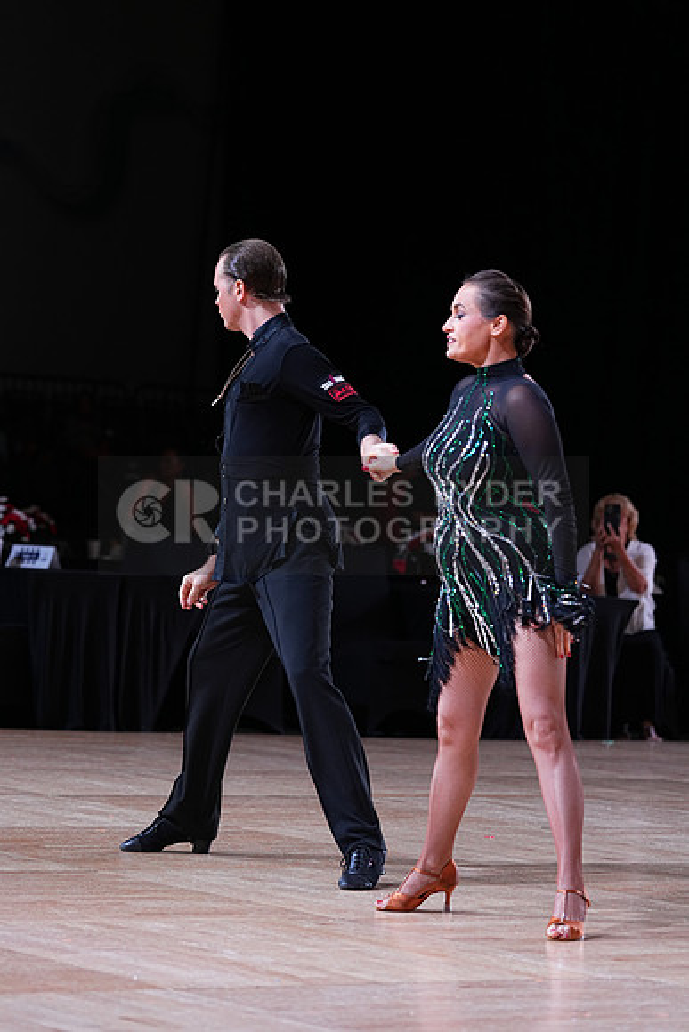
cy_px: 516
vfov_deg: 16.0
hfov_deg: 10.7
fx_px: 3672
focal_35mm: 128
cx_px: 344
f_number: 4
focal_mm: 128
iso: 800
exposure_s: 1/250
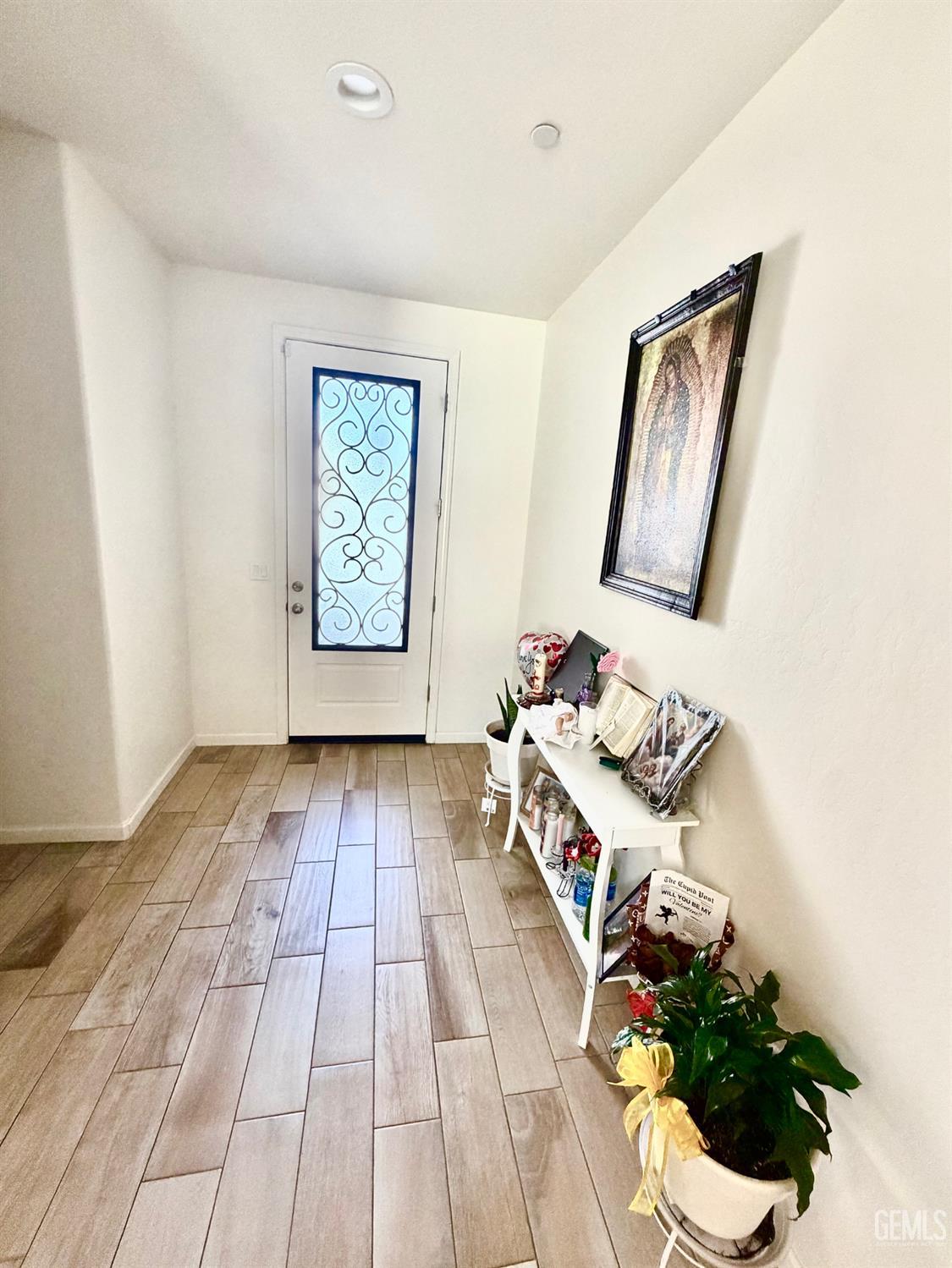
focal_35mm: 14
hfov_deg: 85.7
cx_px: 476
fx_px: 513
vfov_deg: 102.0
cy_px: 634
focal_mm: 2.22
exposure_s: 1/60
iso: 250
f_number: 2.2
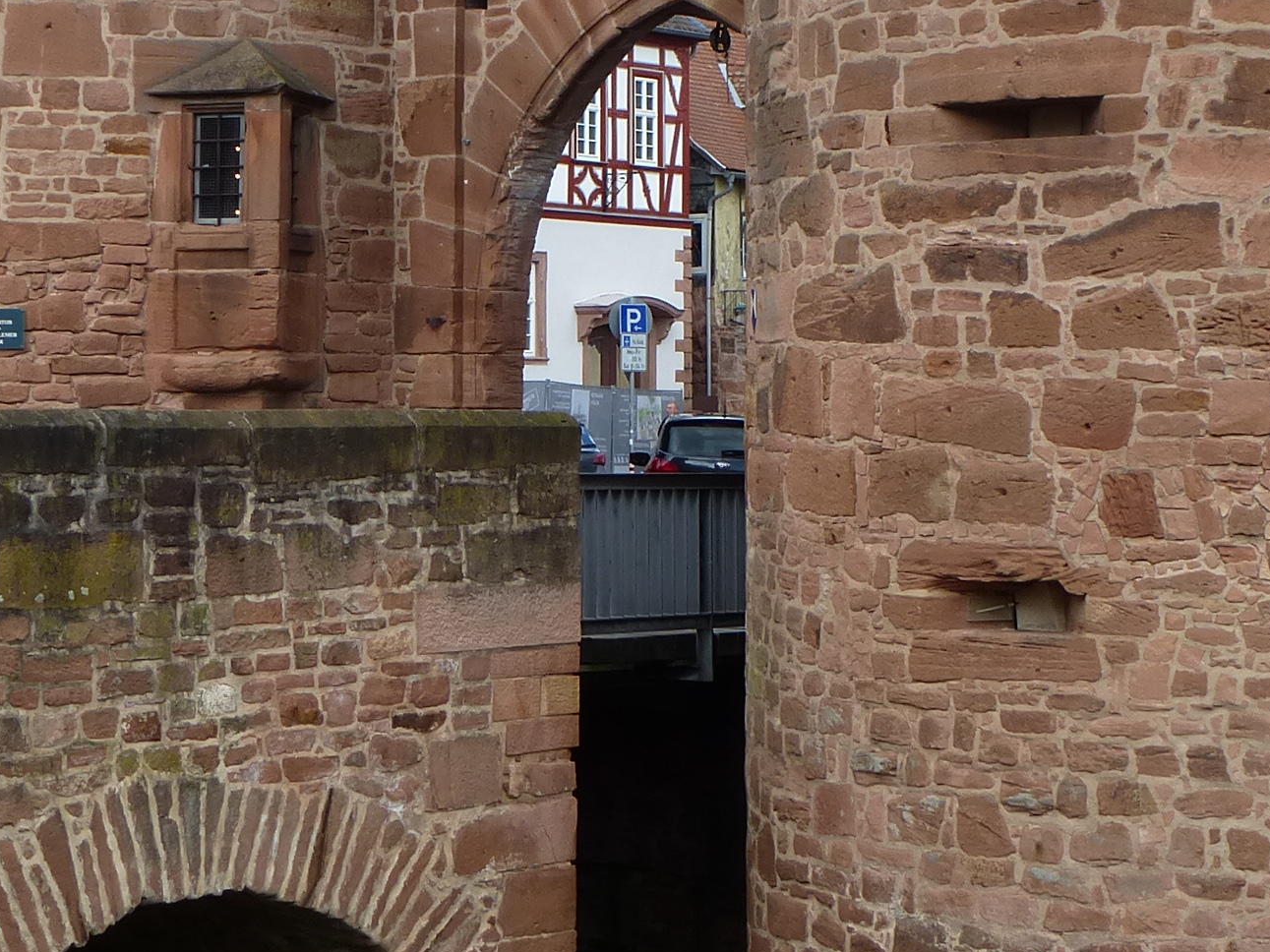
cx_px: 592
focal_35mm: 91
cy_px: 100
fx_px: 3338
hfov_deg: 21.5
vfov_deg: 16.0
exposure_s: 1/200
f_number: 4
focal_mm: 6.4
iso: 100
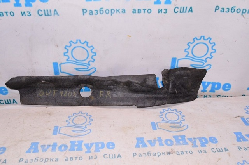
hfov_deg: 55.2
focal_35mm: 34
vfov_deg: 38.3
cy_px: 82
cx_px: 124
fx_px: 238
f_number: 8
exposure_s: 1/160
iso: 1600
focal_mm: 23
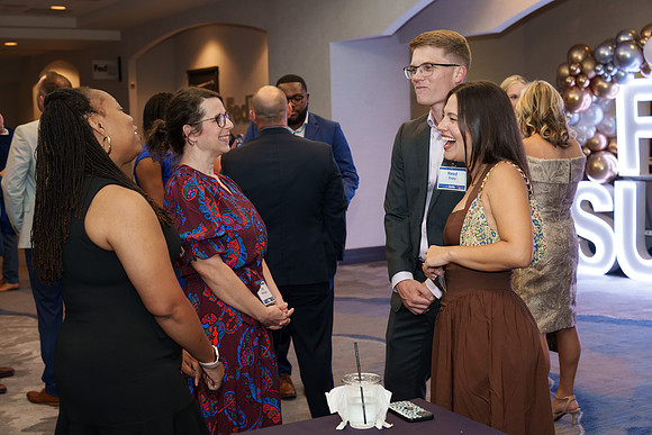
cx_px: 326
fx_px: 942
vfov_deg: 26.0
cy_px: 218
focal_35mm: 52
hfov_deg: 38.2
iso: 1000
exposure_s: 1/80
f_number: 4.5
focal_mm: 52
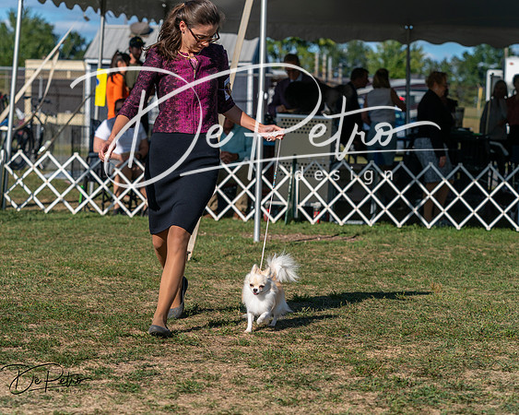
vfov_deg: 15.0
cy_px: 208
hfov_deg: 18.7
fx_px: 1574
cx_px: 260
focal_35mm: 102
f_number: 4.5
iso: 100
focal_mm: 91
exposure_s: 1/1250
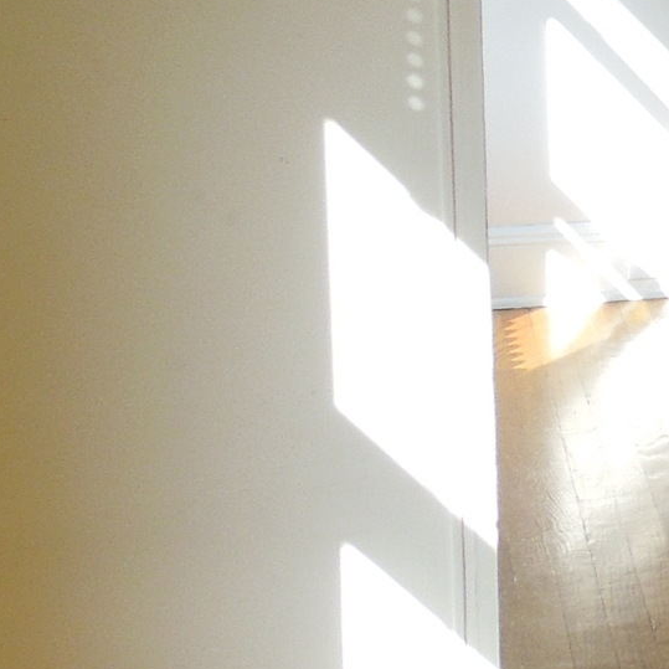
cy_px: -78
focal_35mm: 126
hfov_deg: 11.6
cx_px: 1564
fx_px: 2755
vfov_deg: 13.5
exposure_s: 1/100
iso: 100
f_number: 3.3
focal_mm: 4.5
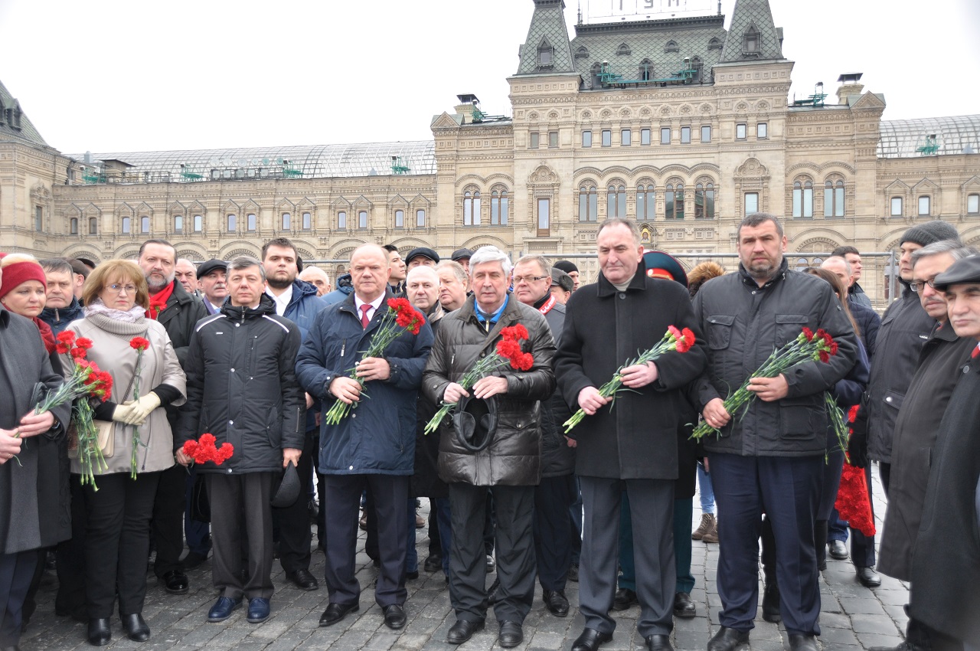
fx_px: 897
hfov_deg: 57.3
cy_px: 326
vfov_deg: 39.9
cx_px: 490
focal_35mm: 33
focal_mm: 22
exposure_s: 1/200
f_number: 4
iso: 200
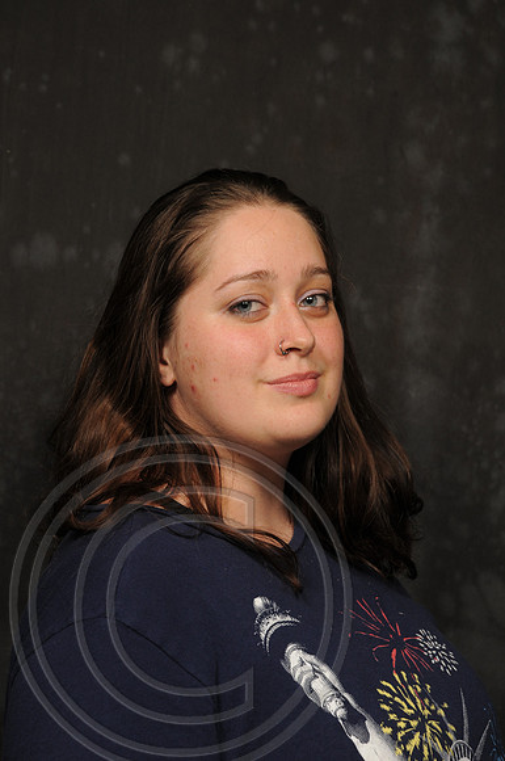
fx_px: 2374
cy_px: 380
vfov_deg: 18.2
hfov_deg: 12.1
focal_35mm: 112
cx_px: 252
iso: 200
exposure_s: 1/100
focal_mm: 75
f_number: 7.1
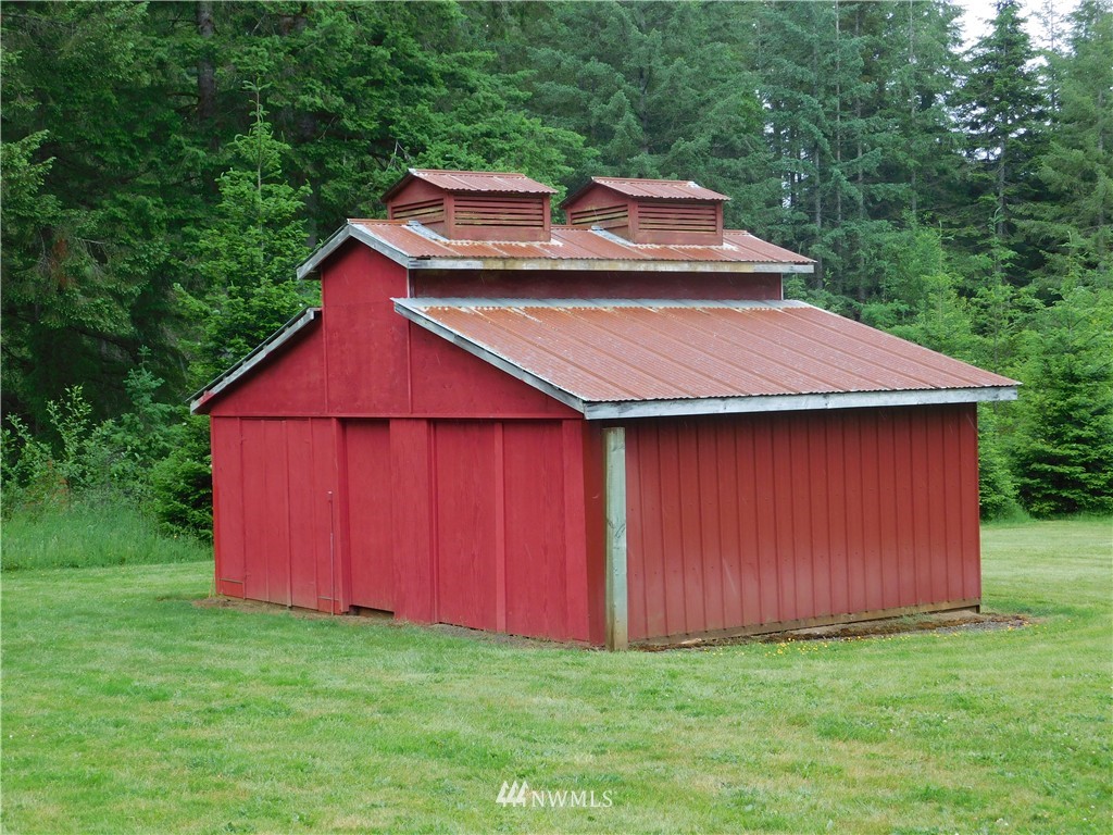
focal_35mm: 59
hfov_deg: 32.7
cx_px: 556
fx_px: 1897
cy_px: 418
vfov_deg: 24.8
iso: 125
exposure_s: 1/200
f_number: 4
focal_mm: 10.4
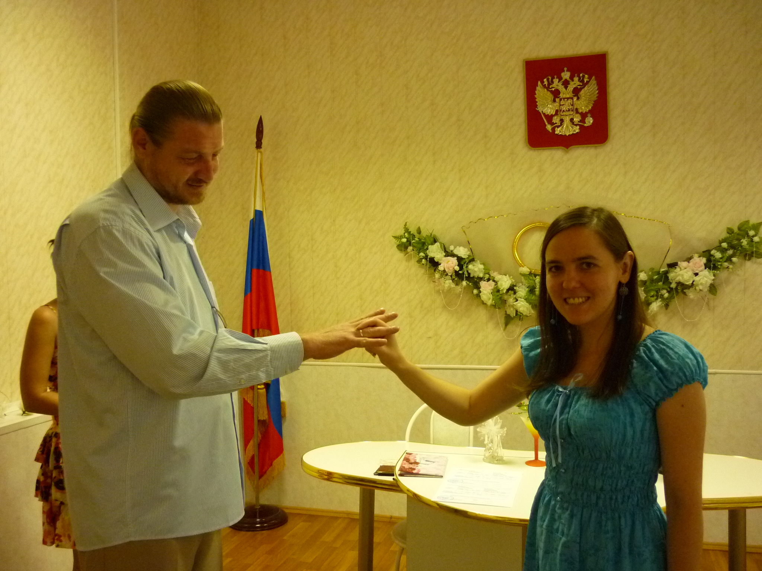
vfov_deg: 42.9
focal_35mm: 33
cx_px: 381
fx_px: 726
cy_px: 286
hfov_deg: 55.4
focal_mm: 5.5
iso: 500
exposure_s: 1/60
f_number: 2.8
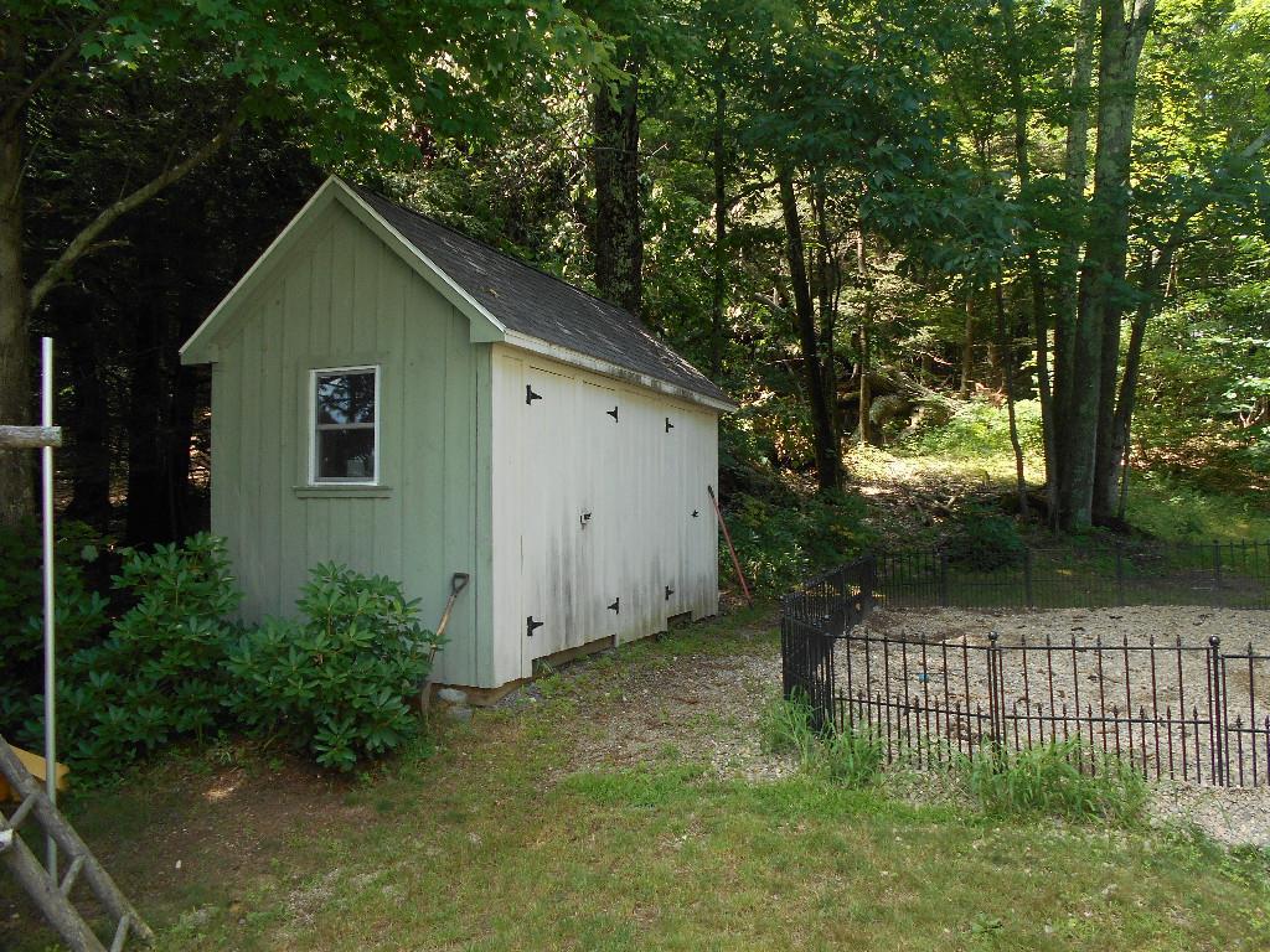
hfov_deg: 67.3
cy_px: 476
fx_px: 954
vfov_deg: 53.1
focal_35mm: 26
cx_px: 635
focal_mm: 4.6
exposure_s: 1/100
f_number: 3.2
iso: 80
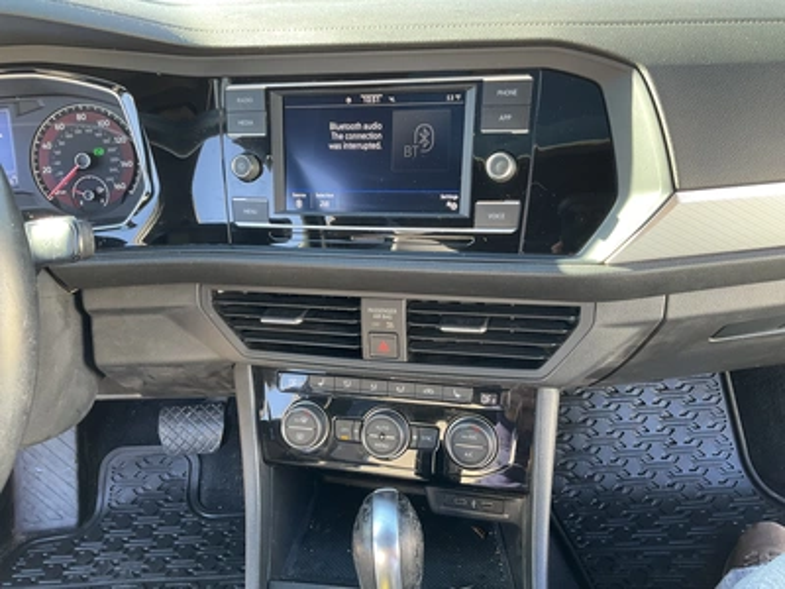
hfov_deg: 61.7
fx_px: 658
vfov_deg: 48.2
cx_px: 392
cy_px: 294
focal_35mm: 29
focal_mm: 3
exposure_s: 1/73
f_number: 1.8
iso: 64
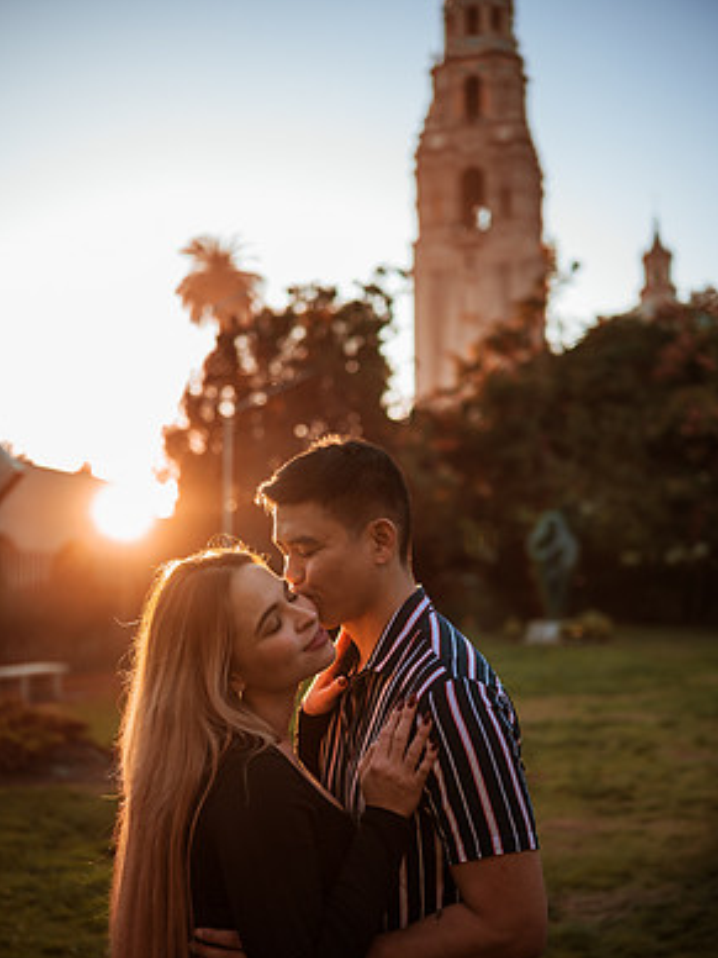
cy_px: 536
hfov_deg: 36.8
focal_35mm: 39
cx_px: 360
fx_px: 1079
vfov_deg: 47.8
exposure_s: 1/400
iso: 100
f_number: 1.8
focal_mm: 35
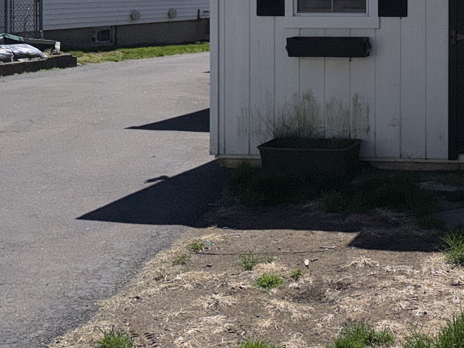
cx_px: 509
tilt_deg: +0.3
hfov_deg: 26.7
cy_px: -13
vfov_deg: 21.1
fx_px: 898
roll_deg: -0.7
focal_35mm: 67
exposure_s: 1/22727
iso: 50
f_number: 1.78
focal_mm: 6.76
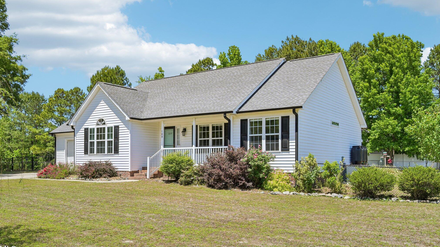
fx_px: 373
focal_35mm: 32
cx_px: 216
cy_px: 114
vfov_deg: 36.7
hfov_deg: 61.0
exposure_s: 1/320
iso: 100
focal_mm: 30
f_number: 8
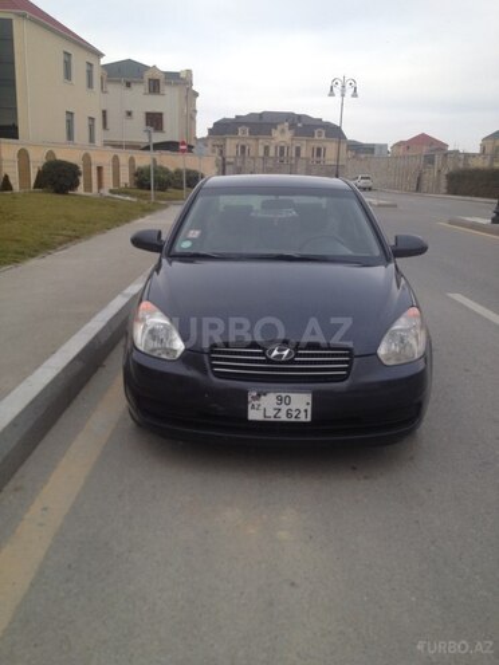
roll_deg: +0.7
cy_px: 332
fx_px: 673
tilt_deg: -14.8
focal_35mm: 35
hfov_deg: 40.7
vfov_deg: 52.6
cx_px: 250
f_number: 2.4
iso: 50
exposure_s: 1/211
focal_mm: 4.28
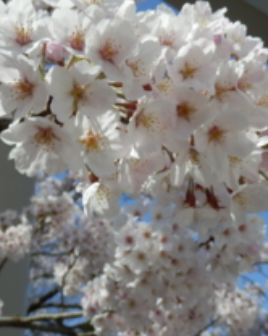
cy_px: 108
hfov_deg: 32.0
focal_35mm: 47
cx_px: 129
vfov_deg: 39.1
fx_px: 467
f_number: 8.7
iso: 80
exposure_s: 1/200
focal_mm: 4.5
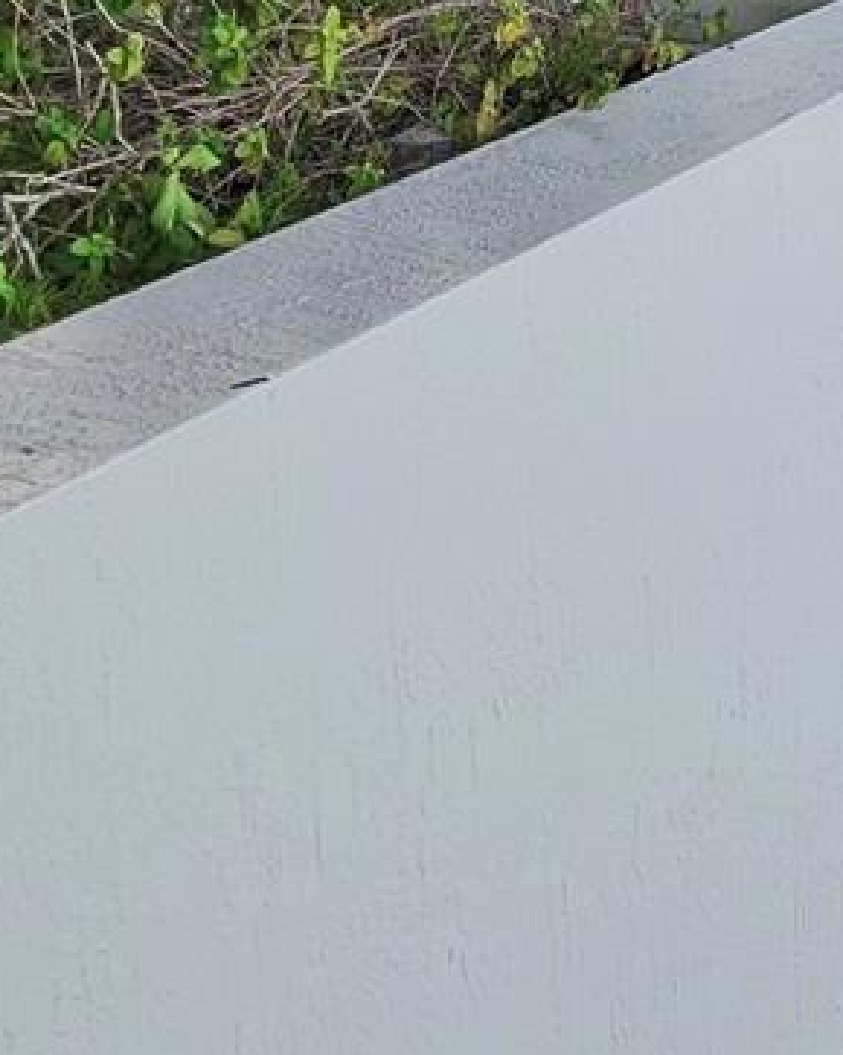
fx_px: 1311
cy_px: -163
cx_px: 985
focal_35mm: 42
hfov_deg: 30.7
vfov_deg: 35.8
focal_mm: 2.24
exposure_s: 1/120
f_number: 2.2
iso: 83
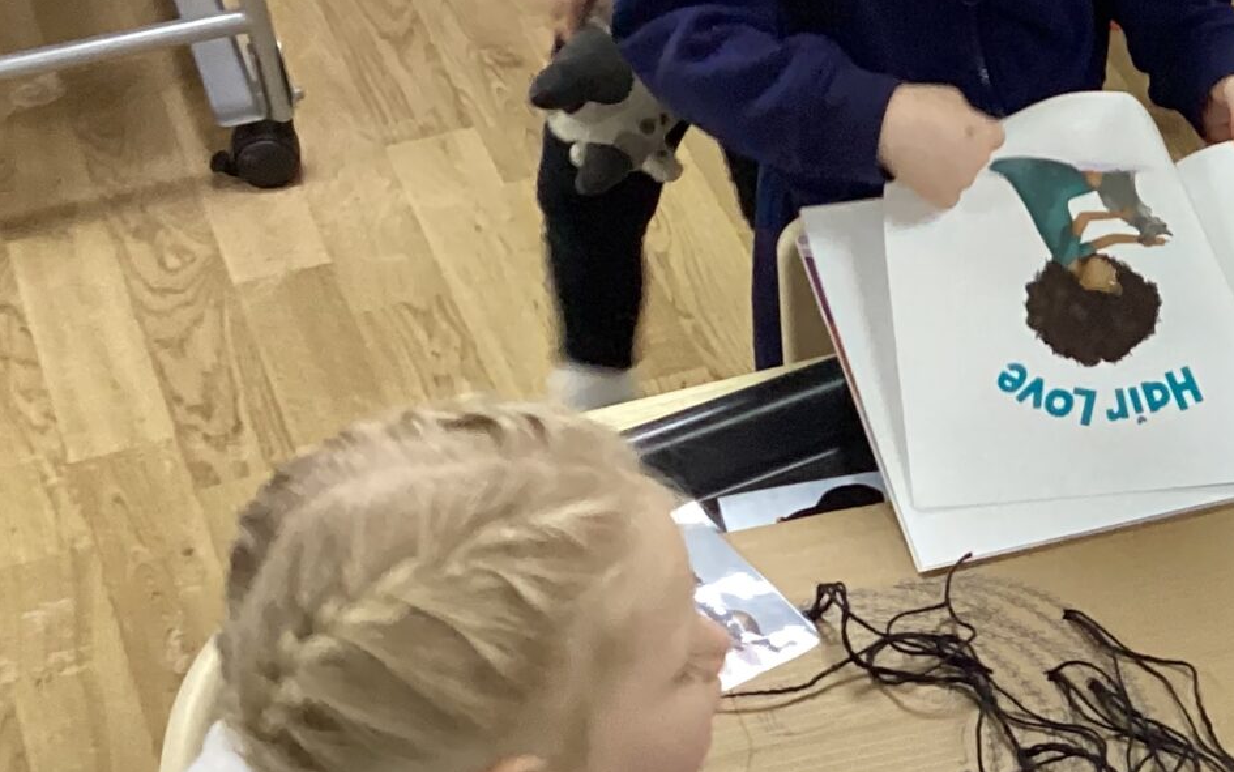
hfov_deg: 21.8
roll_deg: -3.6
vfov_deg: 14.6
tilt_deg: -44.2
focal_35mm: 89
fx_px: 2994
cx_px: 1416
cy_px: 619
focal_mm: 3.3
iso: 250
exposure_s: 1/50
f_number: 2.4
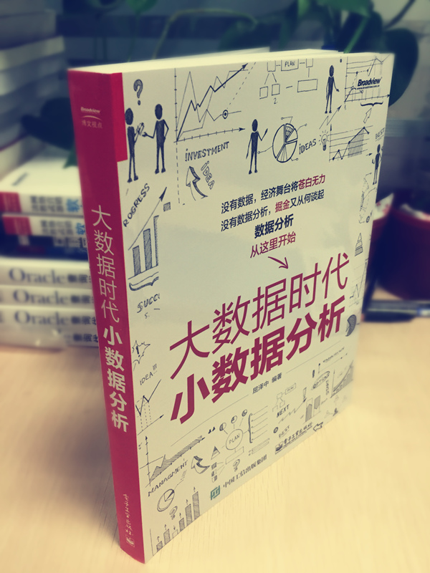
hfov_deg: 48.2
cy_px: 286
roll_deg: -0.3
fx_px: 480
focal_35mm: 29
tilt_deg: -28.5
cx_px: 215
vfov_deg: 61.7
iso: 100
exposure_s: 1/33
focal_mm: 4.15
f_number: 2.2
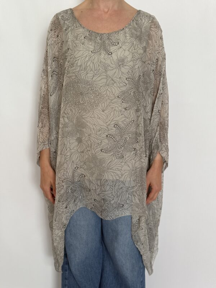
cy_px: 144
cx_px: 108
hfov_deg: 30.3
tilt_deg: -13.1
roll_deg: -0.7
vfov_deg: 39.7
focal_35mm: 48
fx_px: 399
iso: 80
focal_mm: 6.76
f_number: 1.78
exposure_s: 1/121
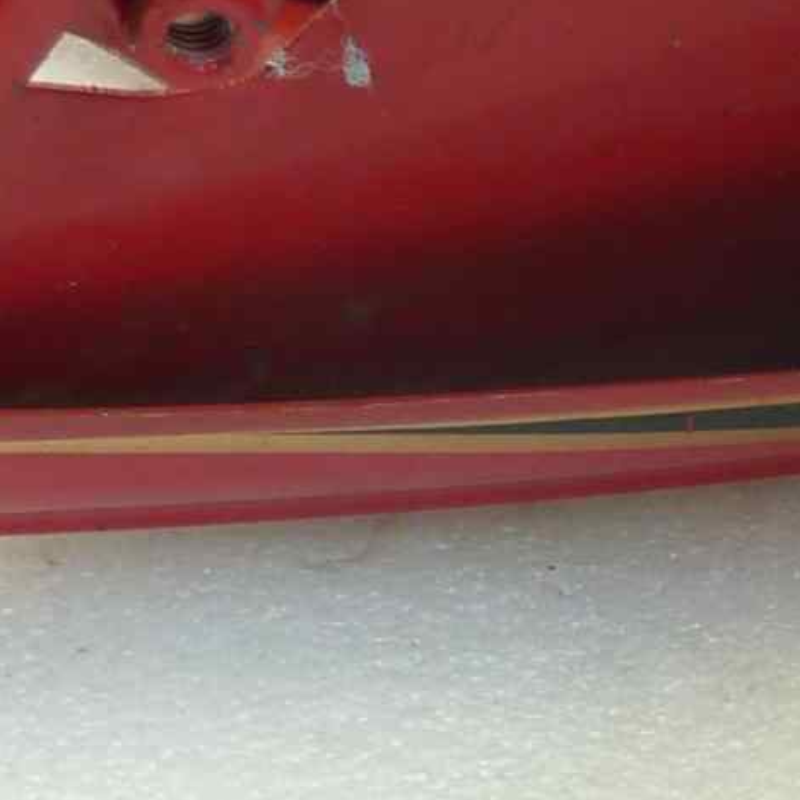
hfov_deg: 14.3
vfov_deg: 14.4
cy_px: 595
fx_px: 3164
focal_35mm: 121
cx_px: 723
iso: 80
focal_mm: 4.1
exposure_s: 1/13
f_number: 3.3
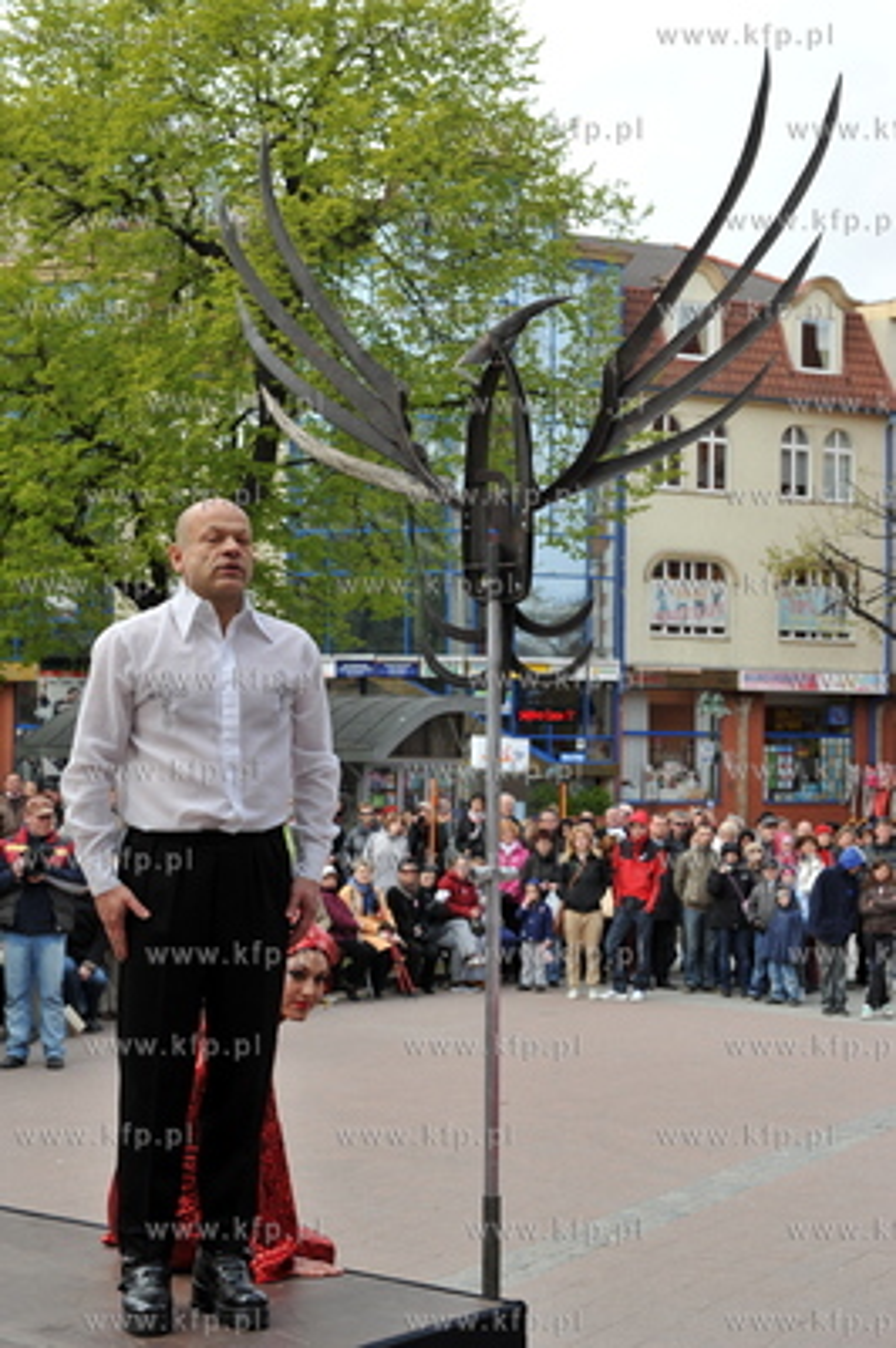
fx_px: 2468
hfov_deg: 20.6
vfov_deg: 30.5
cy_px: 674
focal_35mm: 66
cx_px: 448
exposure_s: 1/320
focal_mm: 66
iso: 500
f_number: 9
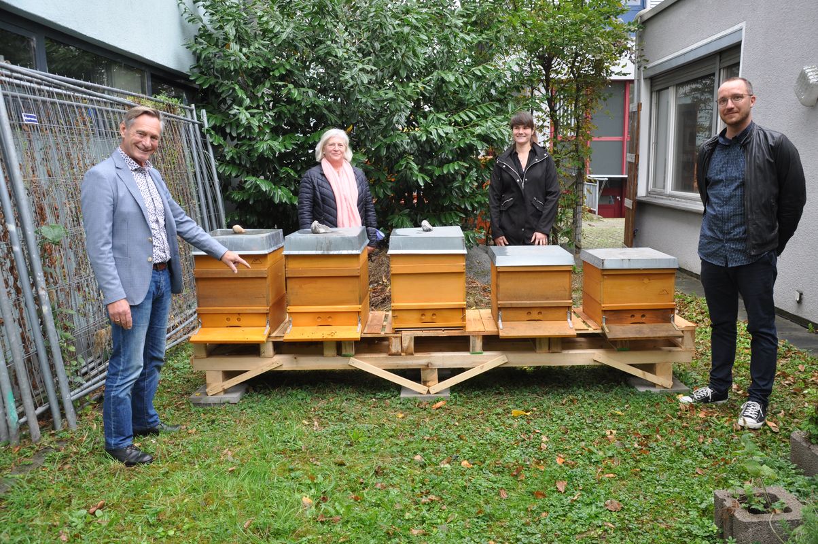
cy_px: 272
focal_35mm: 33
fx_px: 749
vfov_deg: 39.9
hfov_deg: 57.3
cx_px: 409
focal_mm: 22
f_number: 5
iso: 400
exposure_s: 1/100
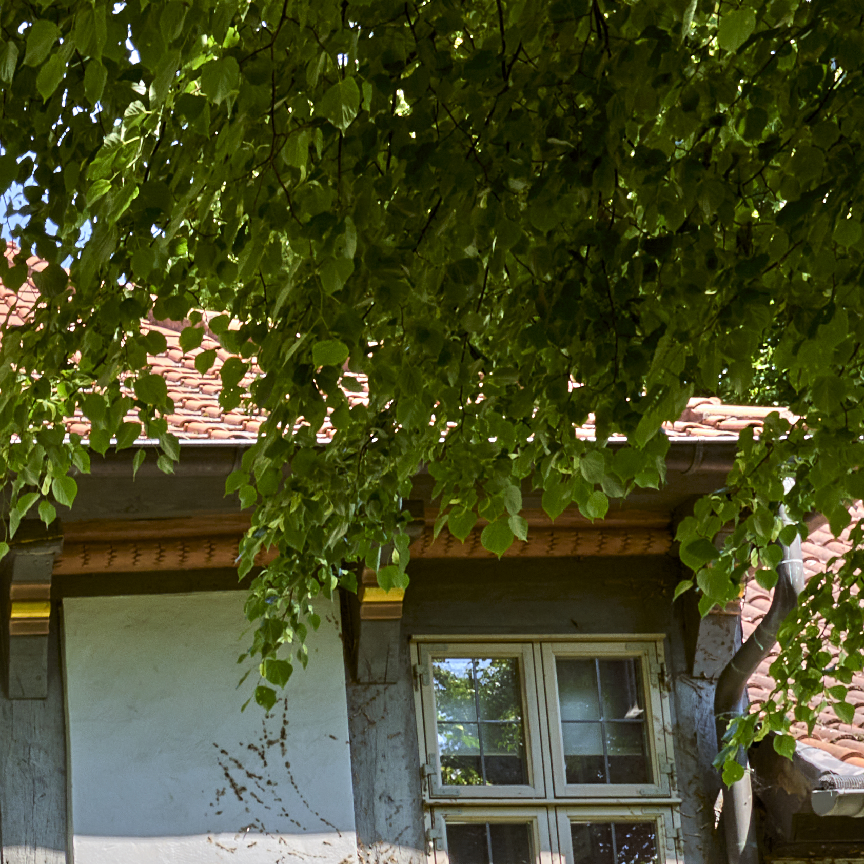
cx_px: -918
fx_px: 2824
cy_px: 1335
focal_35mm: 100
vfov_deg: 15.8
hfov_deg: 14.2
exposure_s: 1/80
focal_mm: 24
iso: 100
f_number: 11
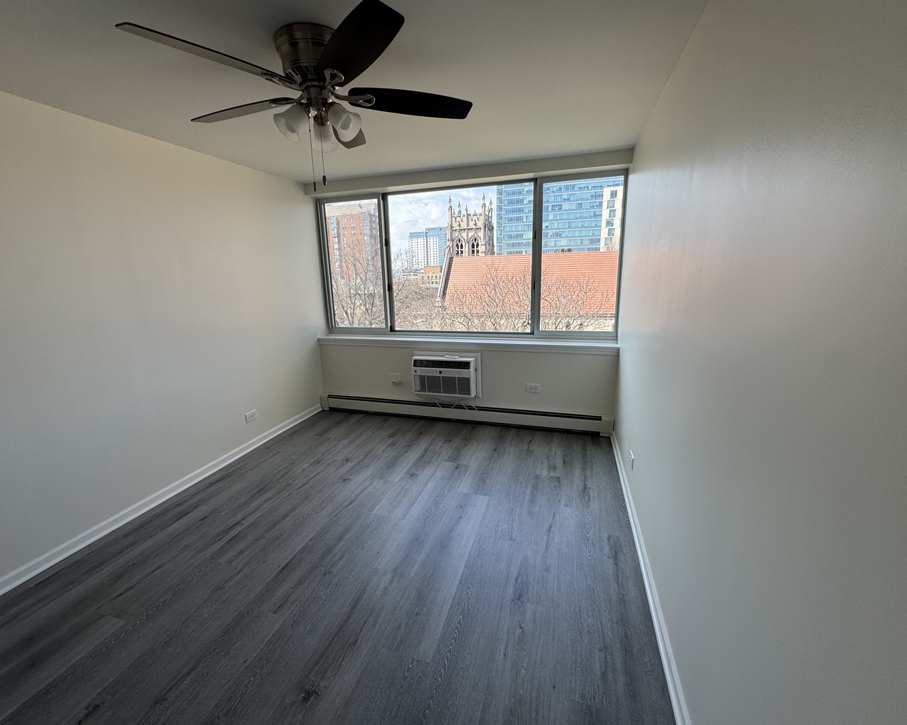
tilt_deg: -8.2
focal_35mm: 15
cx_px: 439
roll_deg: -2.1
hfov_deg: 96.8
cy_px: 364
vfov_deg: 84.0
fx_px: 403
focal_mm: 2.22
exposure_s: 1/285
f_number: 2.2
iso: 40
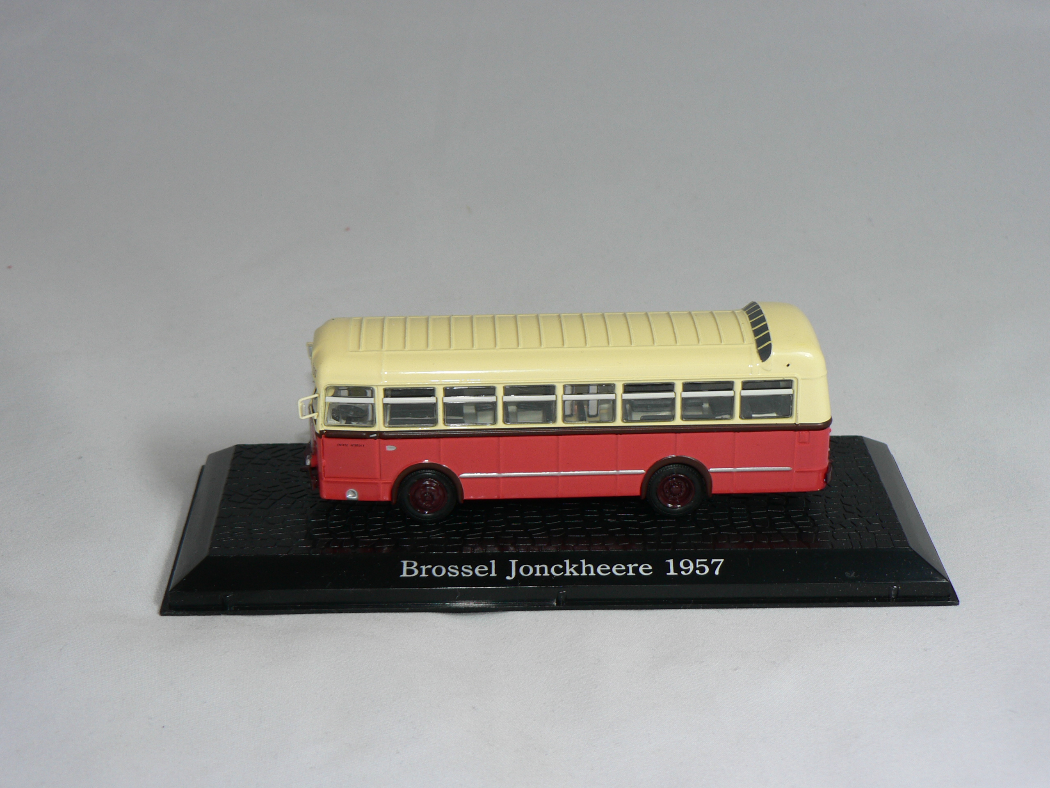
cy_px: 394
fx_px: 1941
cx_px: 525
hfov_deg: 30.3
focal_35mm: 64
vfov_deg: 22.9
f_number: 3.2
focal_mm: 10.7
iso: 80
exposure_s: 1/60
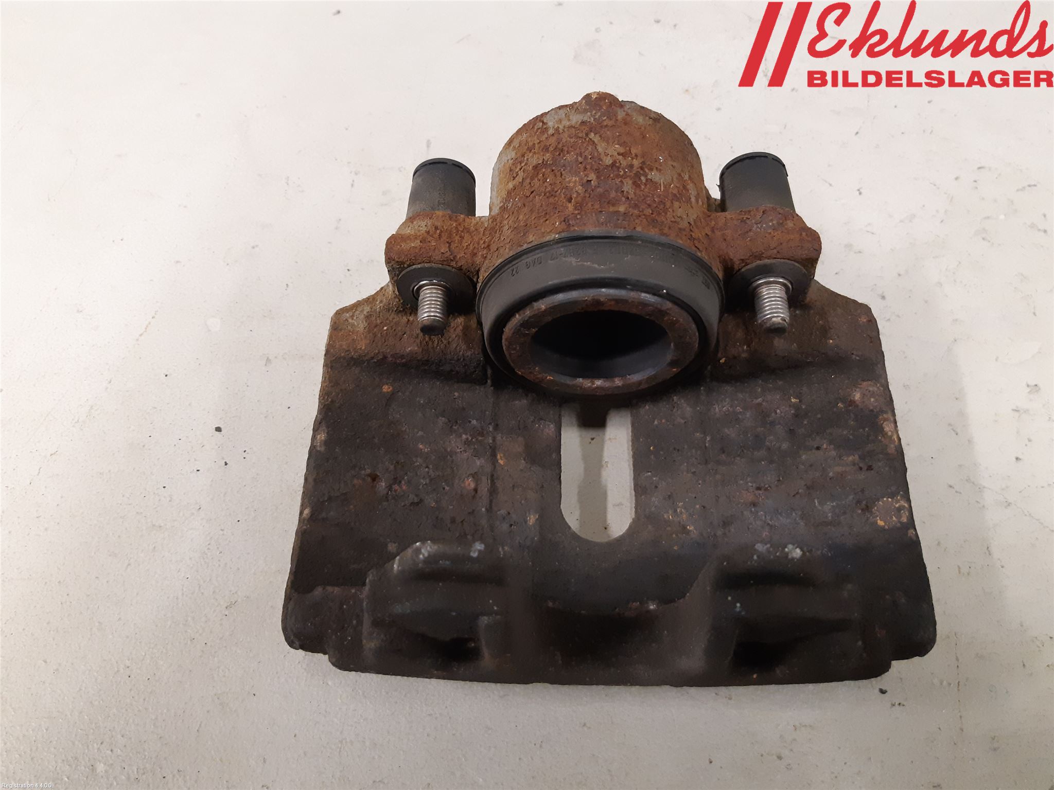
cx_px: 527
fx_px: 792
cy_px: 395
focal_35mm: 26
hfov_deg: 67.3
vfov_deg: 53.1
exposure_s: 1/50
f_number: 1.7
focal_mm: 3.93
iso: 320
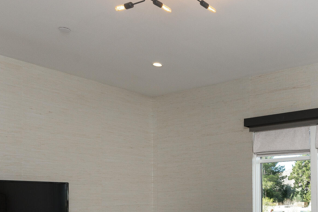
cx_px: 317
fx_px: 362
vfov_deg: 30.9
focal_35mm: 41
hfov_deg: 41.4
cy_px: 197
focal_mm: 16
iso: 320
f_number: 7.1
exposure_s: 1/160
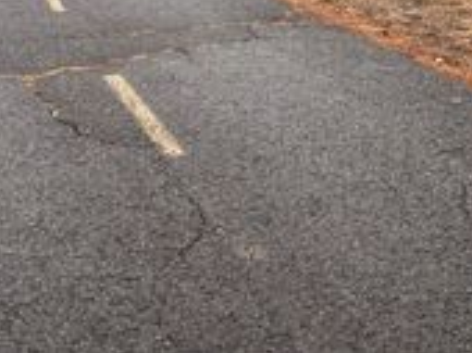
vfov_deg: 20.5
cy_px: -93
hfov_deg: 26.3
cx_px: -90
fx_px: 899
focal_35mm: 66
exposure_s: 1/383
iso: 50
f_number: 1.5
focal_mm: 5.7
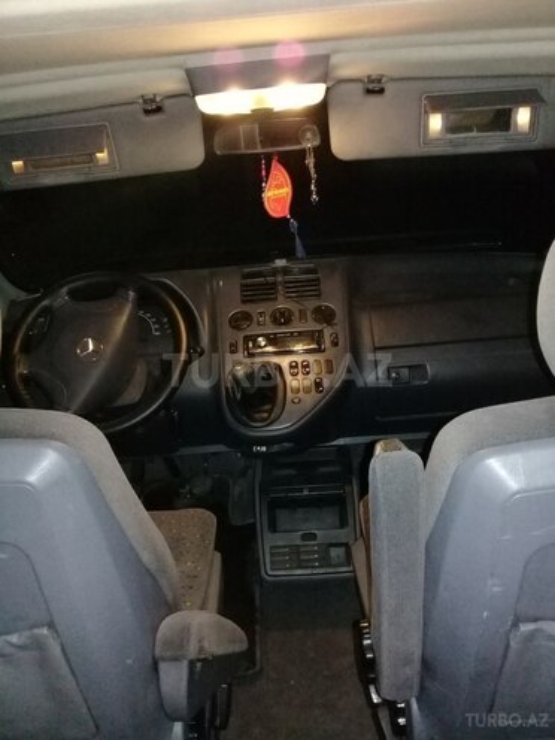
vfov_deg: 58.4
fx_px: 663
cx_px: 278
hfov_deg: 45.4
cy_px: 370
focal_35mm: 31
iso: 640
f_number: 2.2
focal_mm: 3.3
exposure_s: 1/25
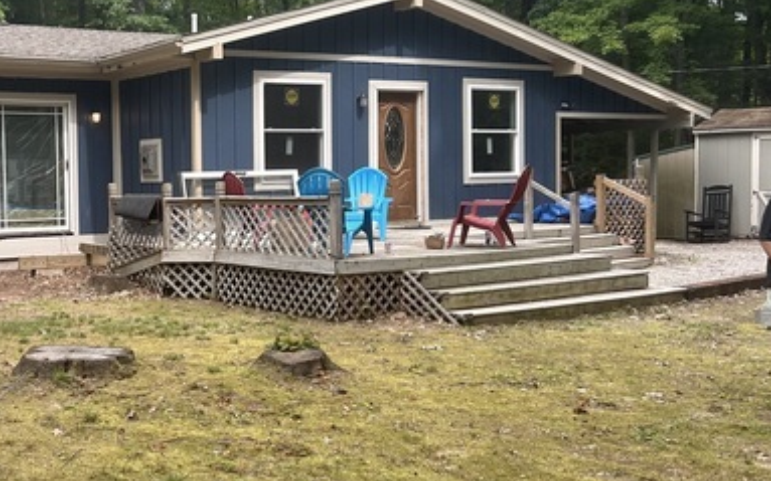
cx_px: 138
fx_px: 1008
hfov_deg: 39.9
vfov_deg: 26.8
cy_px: 213
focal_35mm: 48
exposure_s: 1/639
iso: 50
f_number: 1.5
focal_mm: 5.7
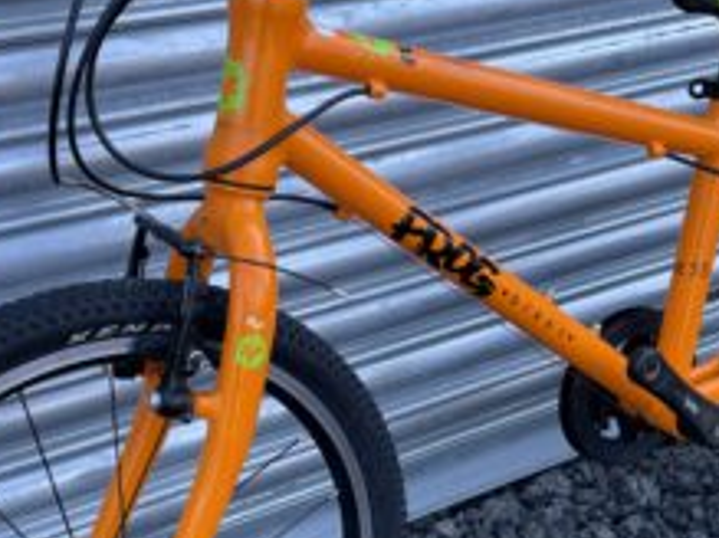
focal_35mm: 57
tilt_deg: -25.6
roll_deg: +3.1
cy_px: 338
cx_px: 374
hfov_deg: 33.8
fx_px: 1183
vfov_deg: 25.6
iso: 32
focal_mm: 4.2
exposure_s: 1/324
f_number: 1.6
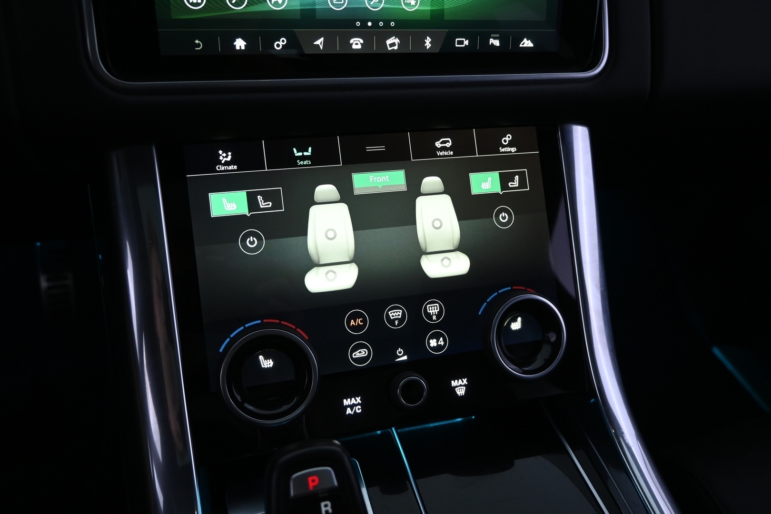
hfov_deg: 61.9
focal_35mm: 30
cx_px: 386
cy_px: 257
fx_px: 642
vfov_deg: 43.6
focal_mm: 20
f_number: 4
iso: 800
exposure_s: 1/30
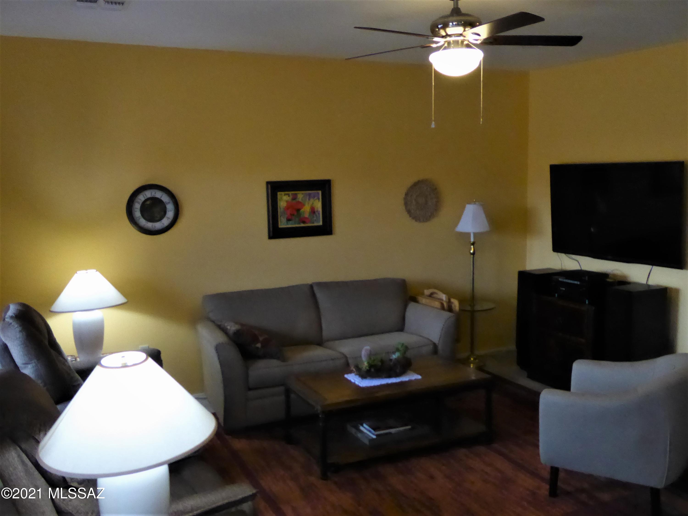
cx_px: 344
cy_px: 258
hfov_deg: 54.0
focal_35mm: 34
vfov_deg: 41.8
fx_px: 676
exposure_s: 1/60
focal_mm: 5.8
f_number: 3.6
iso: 800
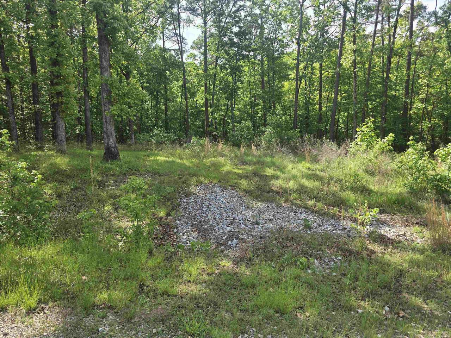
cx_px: 226
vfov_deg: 58.9
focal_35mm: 23
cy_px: 169
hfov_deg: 73.9
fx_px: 300
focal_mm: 6.3
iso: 12
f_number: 1.7
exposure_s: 1/260
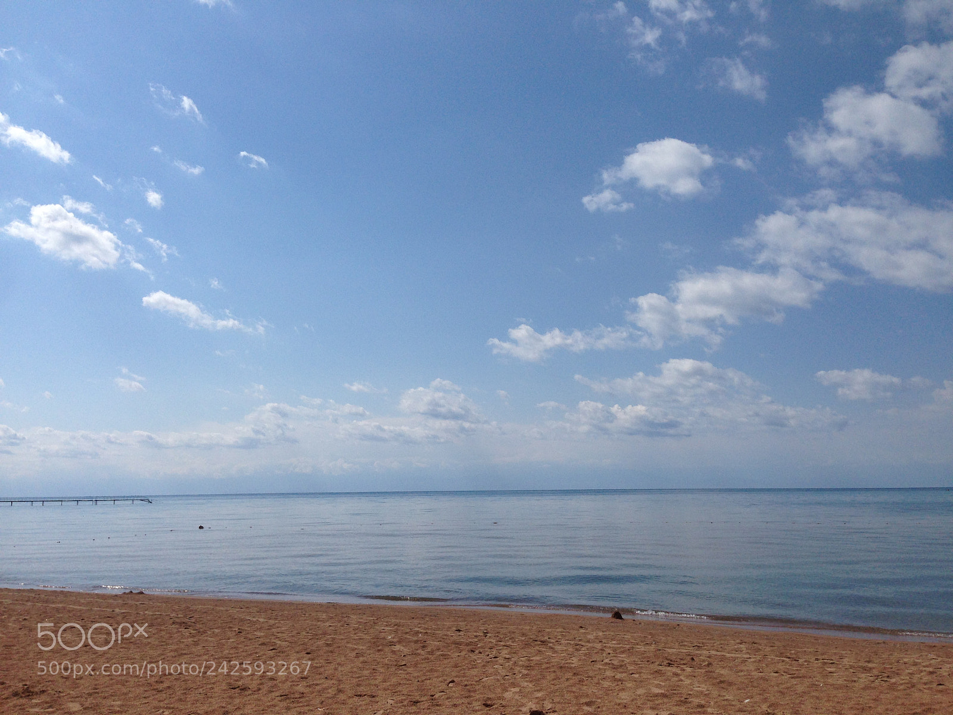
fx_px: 909
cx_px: 476
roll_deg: -1.4
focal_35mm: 33
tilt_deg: +8.3
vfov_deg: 42.9
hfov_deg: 55.4
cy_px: 358
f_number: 2.4
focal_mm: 4.12
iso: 50
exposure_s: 1/5435
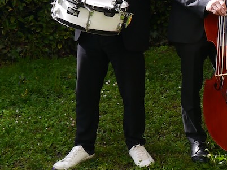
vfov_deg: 15.6
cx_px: 331
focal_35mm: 93
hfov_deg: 18.8
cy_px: -1
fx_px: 609
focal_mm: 14
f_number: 5.6
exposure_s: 1/320
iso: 160
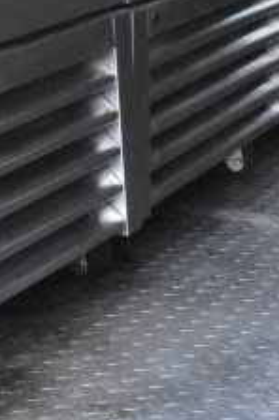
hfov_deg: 12.1
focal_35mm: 111
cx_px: -45
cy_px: -295
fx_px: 1294
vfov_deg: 16.1
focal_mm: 18
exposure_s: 1/320
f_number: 9
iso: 6400
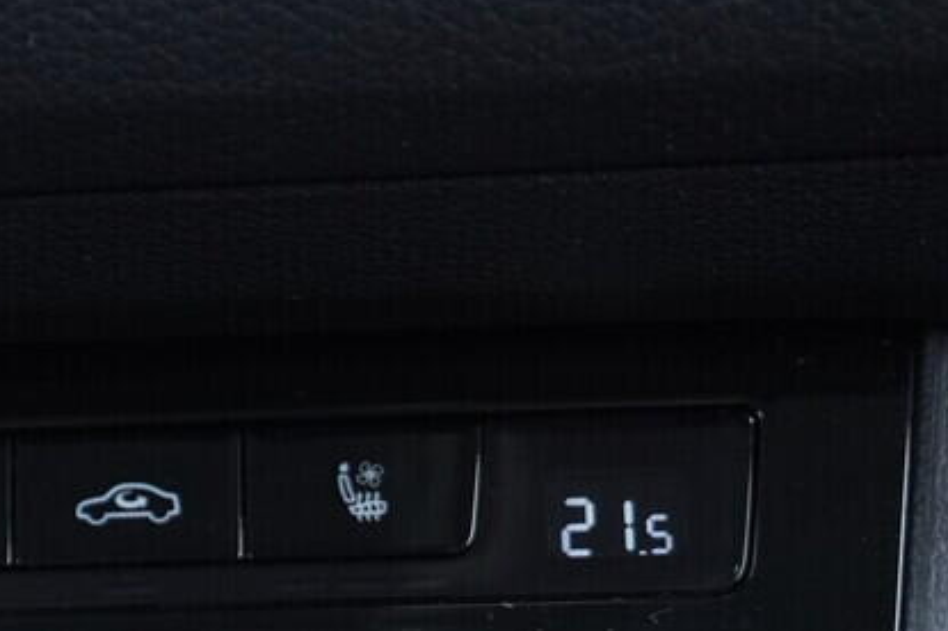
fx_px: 3289
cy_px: 830
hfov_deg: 15.8
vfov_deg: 10.7
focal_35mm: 125
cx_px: -183
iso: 640
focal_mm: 24
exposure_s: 1/40
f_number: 2.8
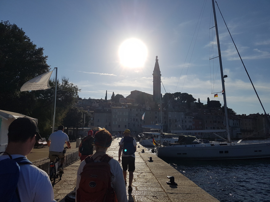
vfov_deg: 53.1
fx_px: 203
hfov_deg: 67.3
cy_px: 101
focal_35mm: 26
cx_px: 135
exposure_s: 1/13568
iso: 50
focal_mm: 4.2
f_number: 1.7
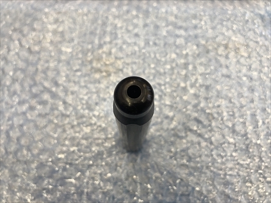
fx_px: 219
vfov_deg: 49.7
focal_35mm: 28
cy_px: 102
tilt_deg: -73.4
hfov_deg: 63.4
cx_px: 136
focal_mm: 3.99
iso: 25
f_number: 1.8
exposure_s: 1/30
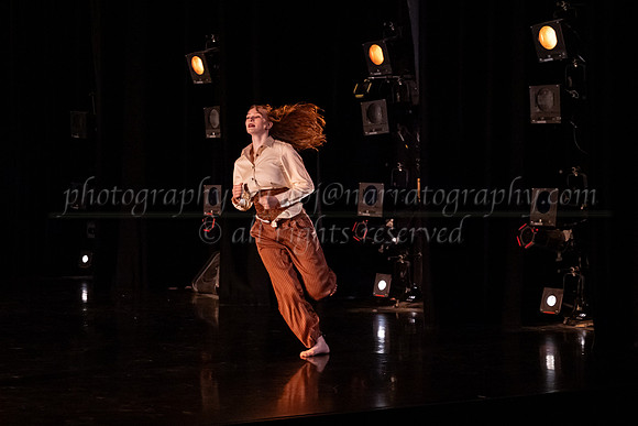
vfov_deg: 15.1
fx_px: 1611
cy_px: 199
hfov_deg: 22.4
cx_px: 252
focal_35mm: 91
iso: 4000
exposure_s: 1/400
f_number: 4
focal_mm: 75
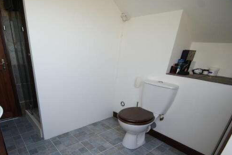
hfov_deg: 82.1
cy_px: 82
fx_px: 129
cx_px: 85
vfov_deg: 62.0
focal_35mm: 20
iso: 100
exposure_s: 1/40
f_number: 4.5
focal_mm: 10
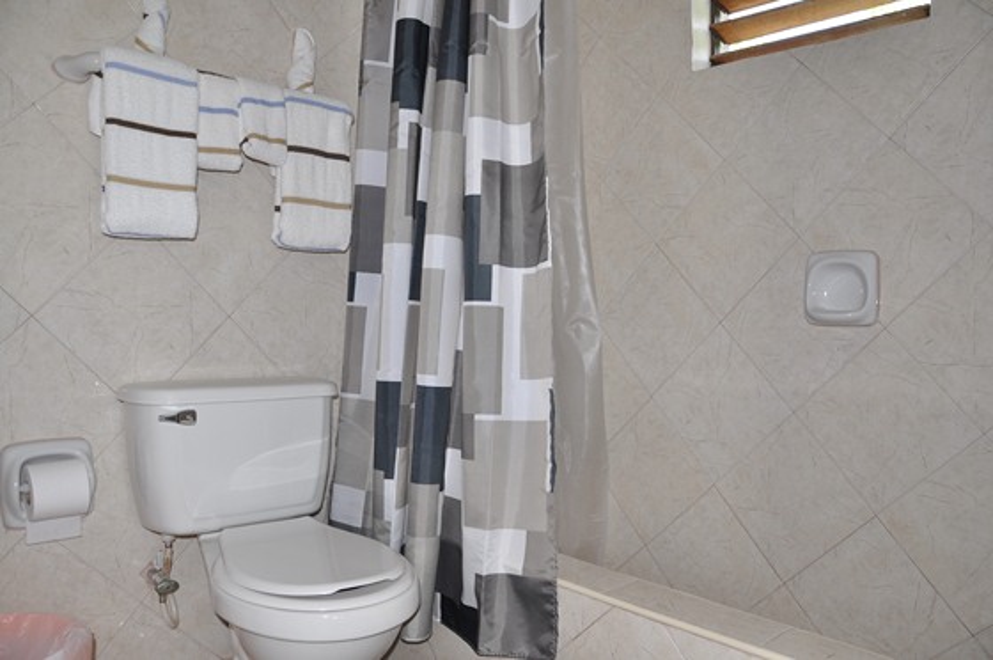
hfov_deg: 67.4
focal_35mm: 27
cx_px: 496
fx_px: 744
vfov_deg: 47.8
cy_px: 330
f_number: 5.6
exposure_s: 1/30
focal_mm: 18
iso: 200
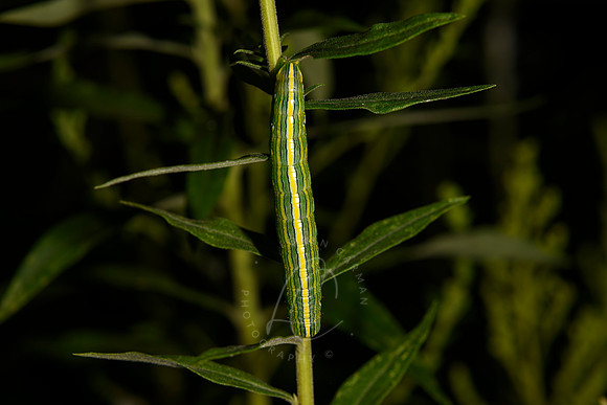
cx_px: 304
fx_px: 1771
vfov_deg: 13.0
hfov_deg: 19.5
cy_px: 202
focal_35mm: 105
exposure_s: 1/250
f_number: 14
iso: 64
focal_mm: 105
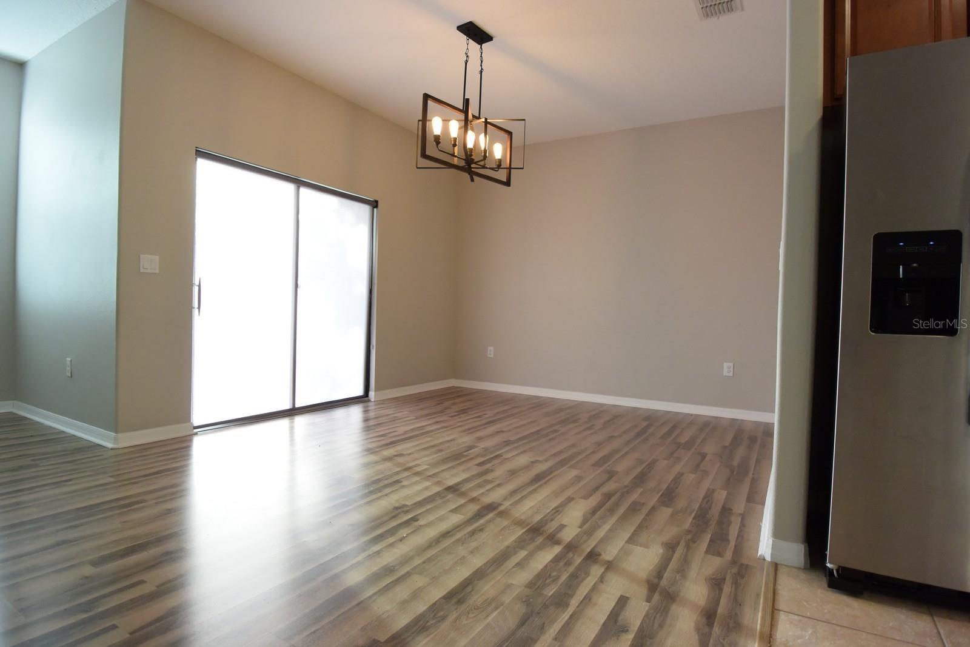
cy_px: 324
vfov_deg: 67.4
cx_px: 485
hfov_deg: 90.0
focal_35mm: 18
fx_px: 485
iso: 800
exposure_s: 1/60
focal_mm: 6.7
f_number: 3.5
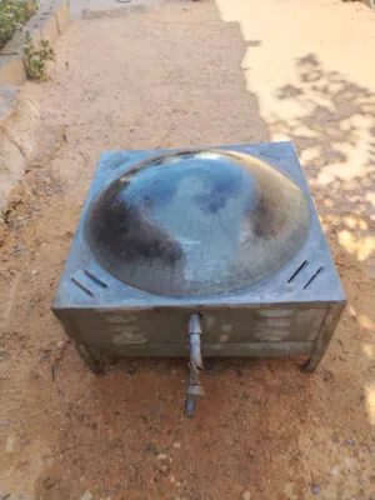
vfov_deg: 71.6
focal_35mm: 24
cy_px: 250
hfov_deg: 56.8
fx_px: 347
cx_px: 188
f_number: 1.75
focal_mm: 5.25
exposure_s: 1/900
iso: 478
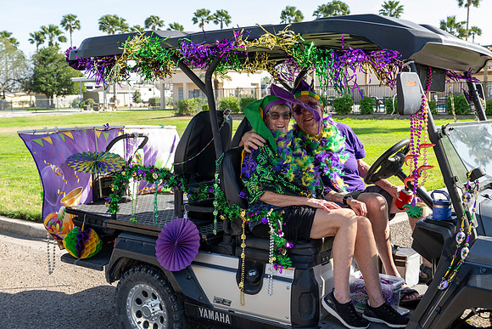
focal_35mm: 40
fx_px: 547
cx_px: 246
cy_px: 164
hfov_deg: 48.4
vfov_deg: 33.4
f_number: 6.3
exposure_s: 1/640
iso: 800
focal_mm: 40
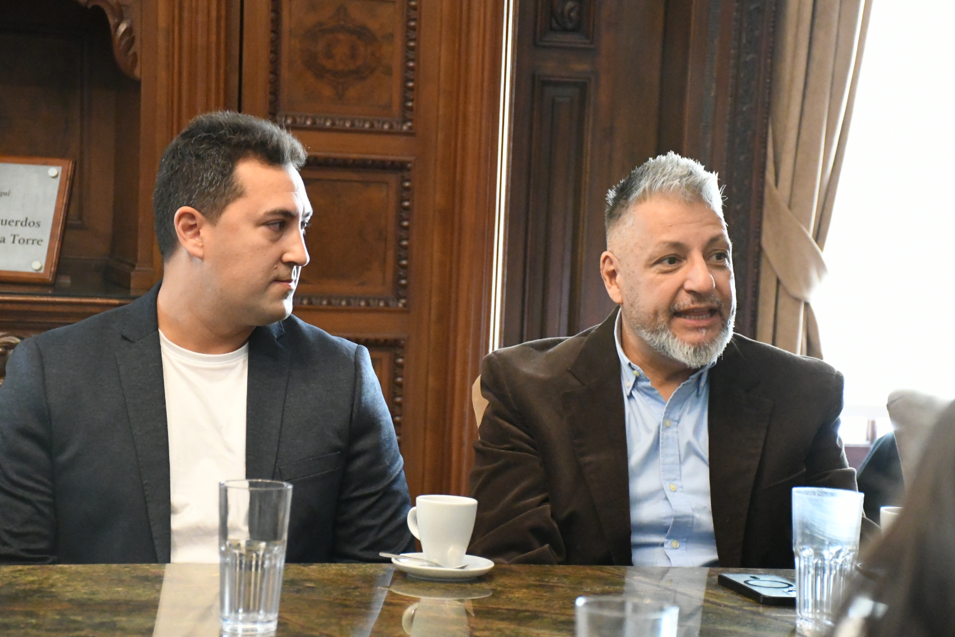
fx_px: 2387
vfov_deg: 15.2
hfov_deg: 22.6
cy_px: 318
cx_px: 478
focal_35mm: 90
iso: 12800
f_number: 5
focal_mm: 60
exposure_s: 1/160
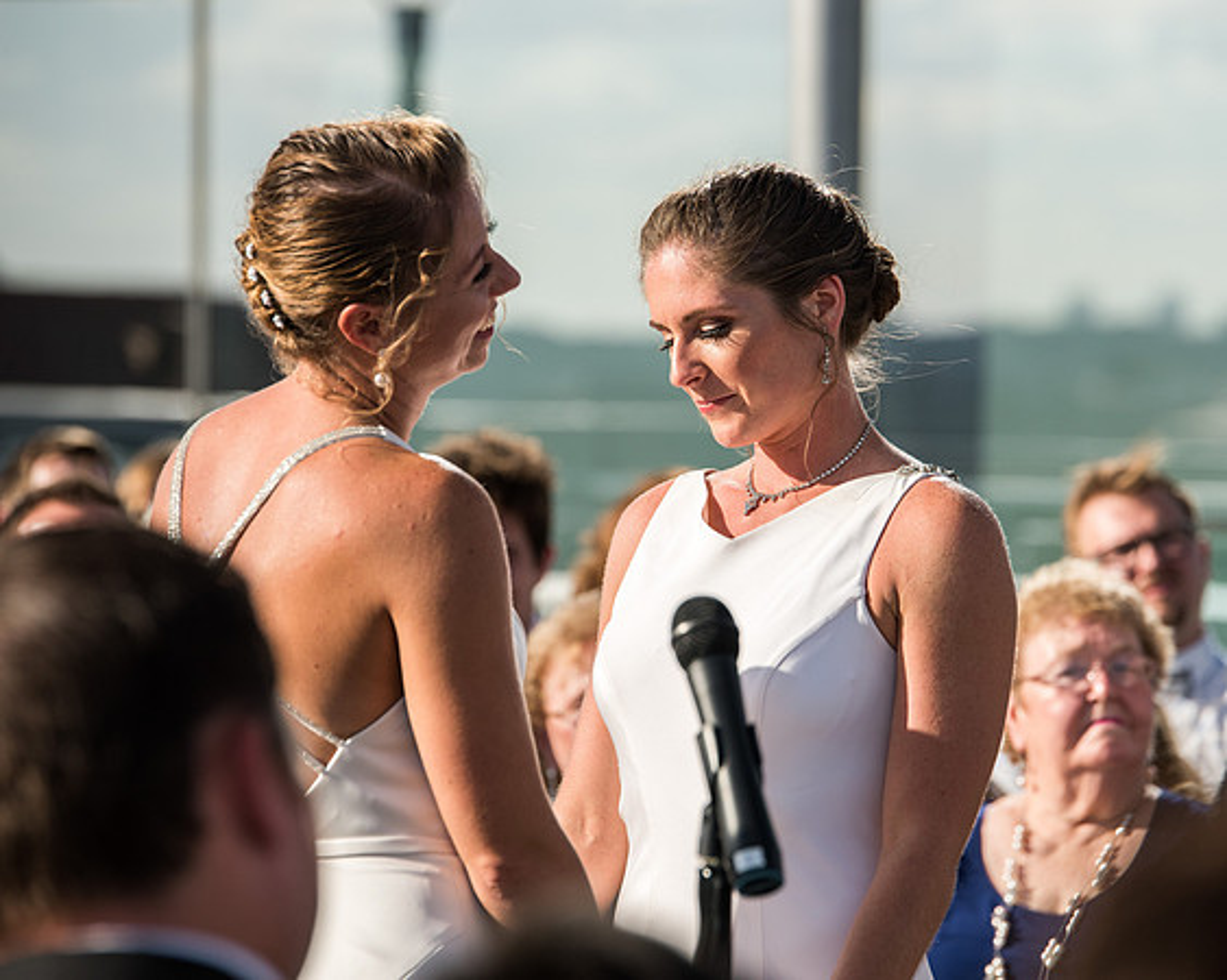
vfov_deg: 6.7
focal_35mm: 231
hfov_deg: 8.4
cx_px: 753
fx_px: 8370
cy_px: 502
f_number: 2.8
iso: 200
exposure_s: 1/3200
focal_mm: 200
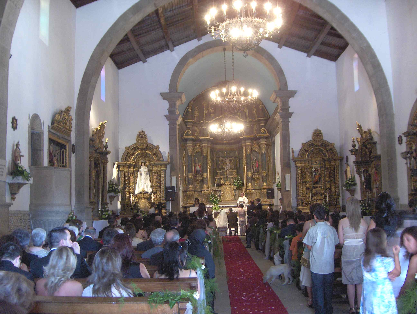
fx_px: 471
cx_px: 208
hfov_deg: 47.8
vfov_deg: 36.9
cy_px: 157
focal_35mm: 39
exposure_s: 1/8.06
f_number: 2.8
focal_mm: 8
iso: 200
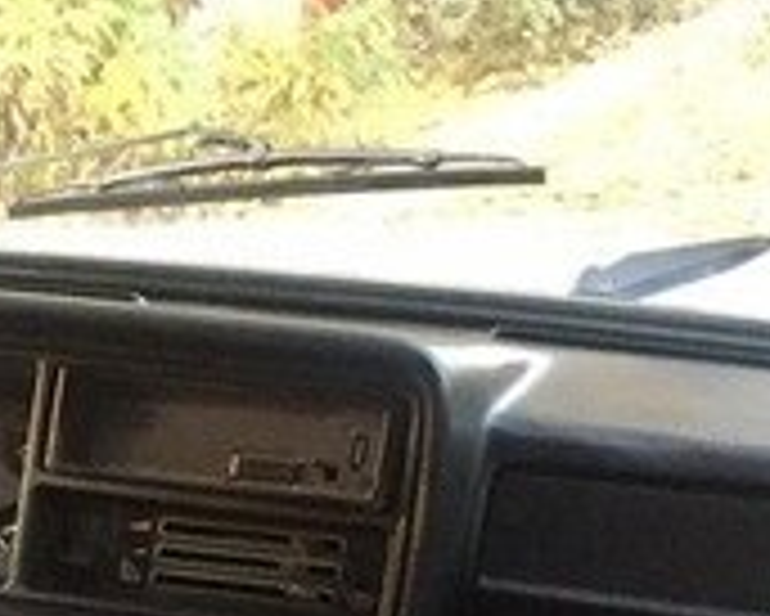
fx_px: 2485
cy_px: 1032
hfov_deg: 16.9
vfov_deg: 13.1
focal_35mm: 109
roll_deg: -1.0
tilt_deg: -26.7
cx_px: -149
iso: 250
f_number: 2.2
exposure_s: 1/25
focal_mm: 4.15
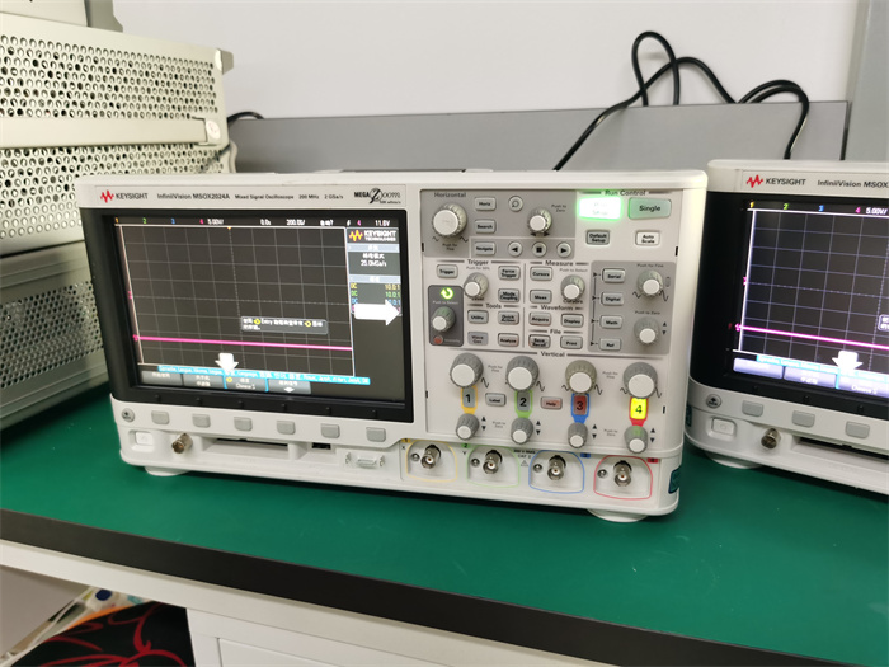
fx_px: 693
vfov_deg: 51.4
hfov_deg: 65.3
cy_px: 334
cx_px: 444
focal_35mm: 27
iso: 250
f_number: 1.6
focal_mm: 5.56
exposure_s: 1/50
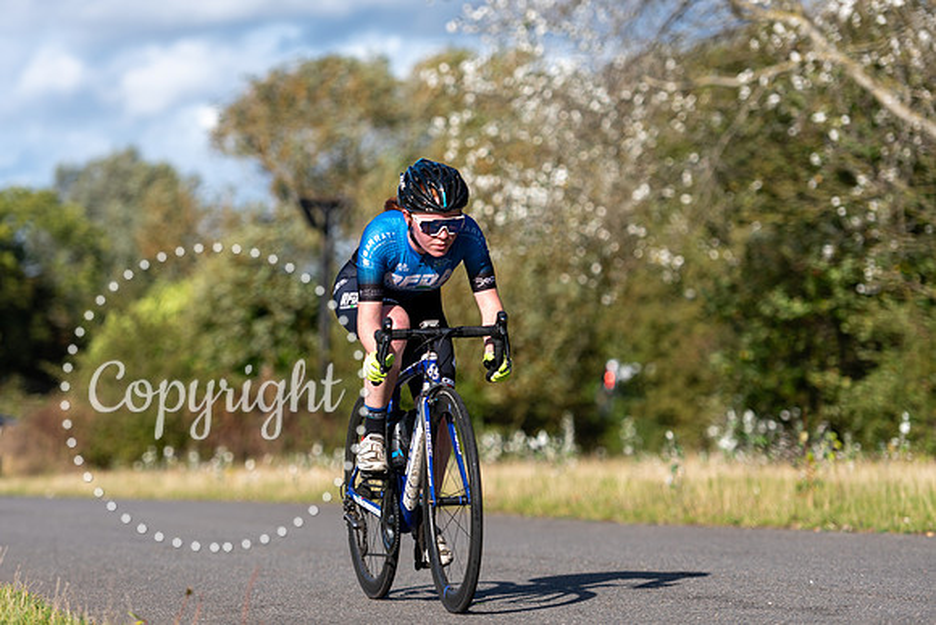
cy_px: 276
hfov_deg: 14.7
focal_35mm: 139
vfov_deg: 9.8
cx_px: 414
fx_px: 3624
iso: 160
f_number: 2.8
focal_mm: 125
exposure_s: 1/3200
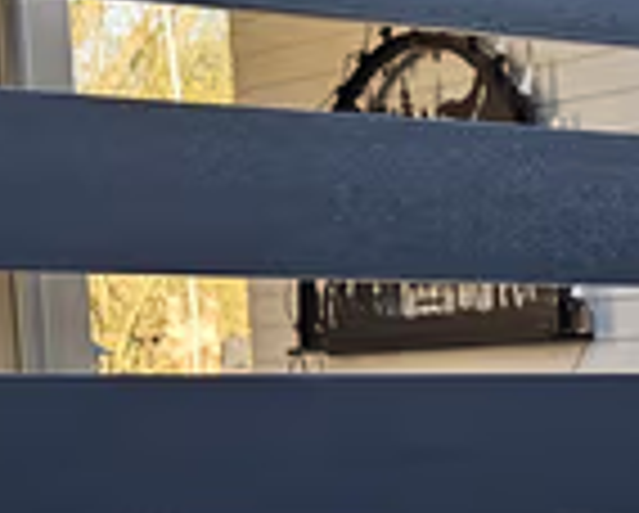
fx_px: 3068
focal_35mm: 162
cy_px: 904
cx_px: 1120
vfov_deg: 9.2
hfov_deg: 11.1
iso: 32
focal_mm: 5.4
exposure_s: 1/508
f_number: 1.8
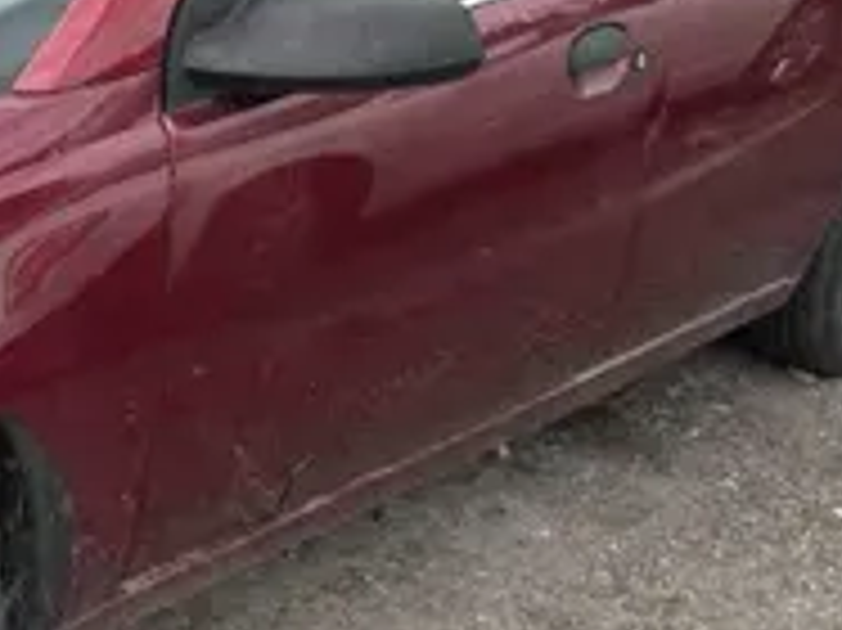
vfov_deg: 17.8
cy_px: 112
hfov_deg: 22.0
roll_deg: -4.4
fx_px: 1993
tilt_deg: -15.9
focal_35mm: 82
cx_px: -185
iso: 80
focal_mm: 6.86
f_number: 1.78
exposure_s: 1/1289
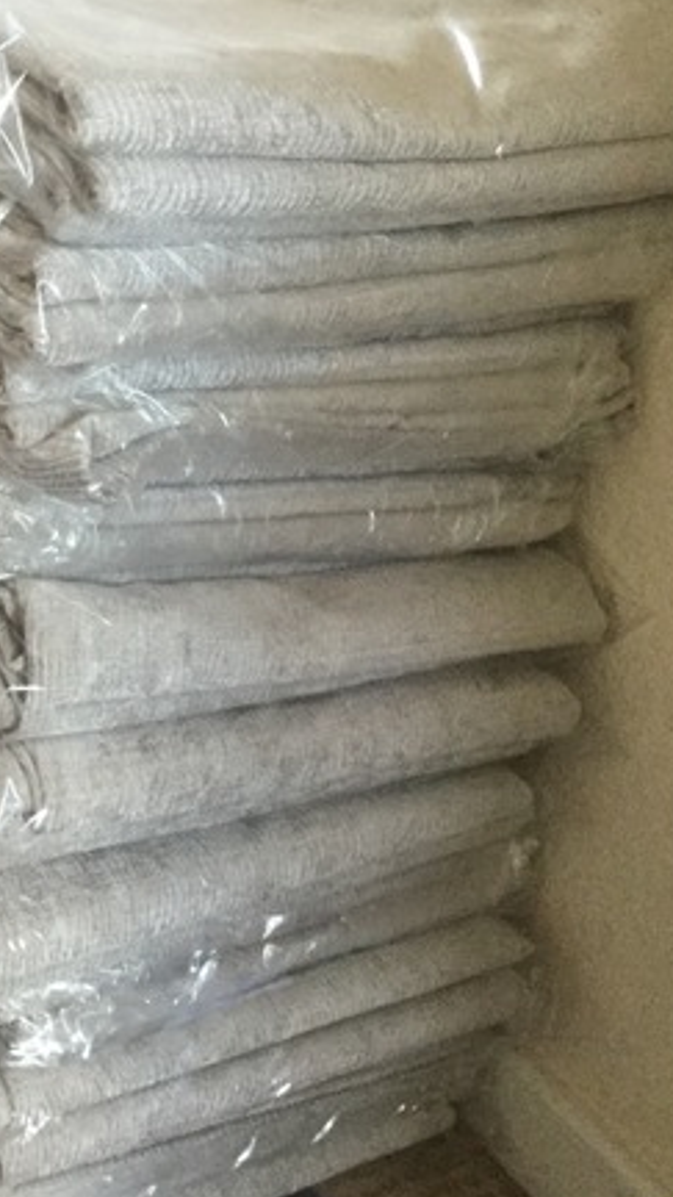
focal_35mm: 50
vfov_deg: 41.3
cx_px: 6
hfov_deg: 23.0
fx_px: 1586
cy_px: 610
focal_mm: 3.3
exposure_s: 1/33
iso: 250
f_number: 2.4
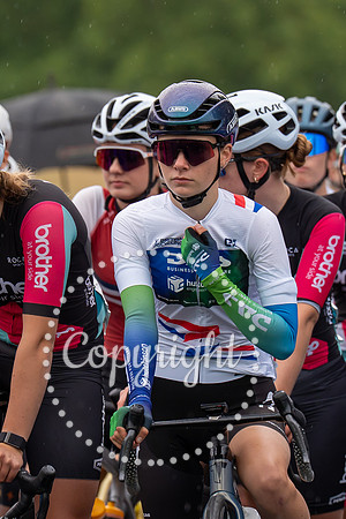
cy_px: 286
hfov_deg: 2.6
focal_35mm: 526
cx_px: 199
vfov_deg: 3.9
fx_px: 7584
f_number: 3.5
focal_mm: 188
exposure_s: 1/640
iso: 400
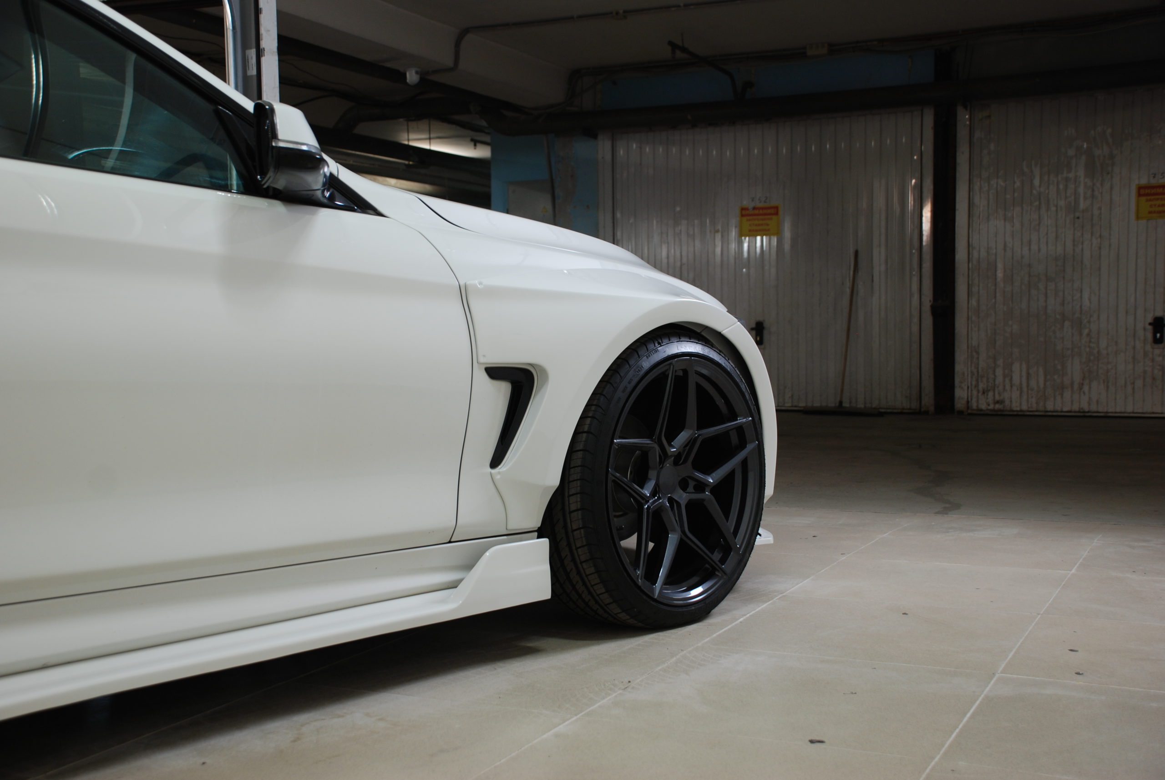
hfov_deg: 42.3
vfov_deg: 29.0
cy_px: 390
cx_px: 582
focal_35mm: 46
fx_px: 1507
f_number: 4.2
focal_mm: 31
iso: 160
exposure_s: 1/6
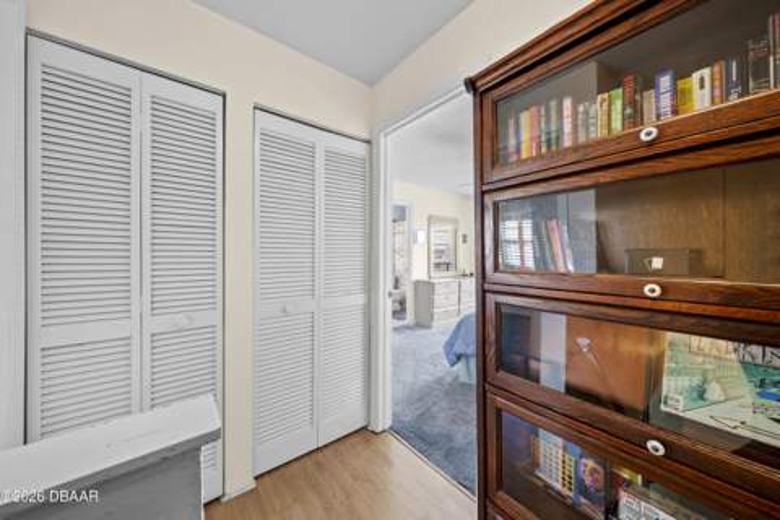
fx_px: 260
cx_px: 390
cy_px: 260
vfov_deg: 90.0
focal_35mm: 12
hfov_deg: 112.6
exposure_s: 5
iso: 100
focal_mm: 12
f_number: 9
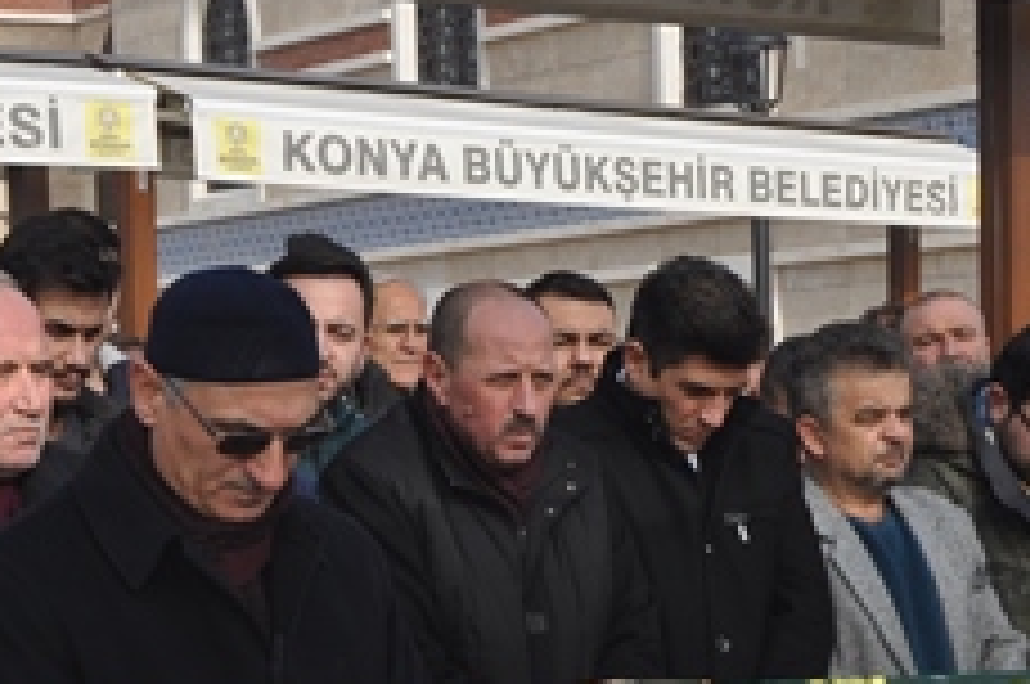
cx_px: 589
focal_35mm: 121
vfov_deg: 11.1
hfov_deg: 16.9
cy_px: 745
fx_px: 3468
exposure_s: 1/200
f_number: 11
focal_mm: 29
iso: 200
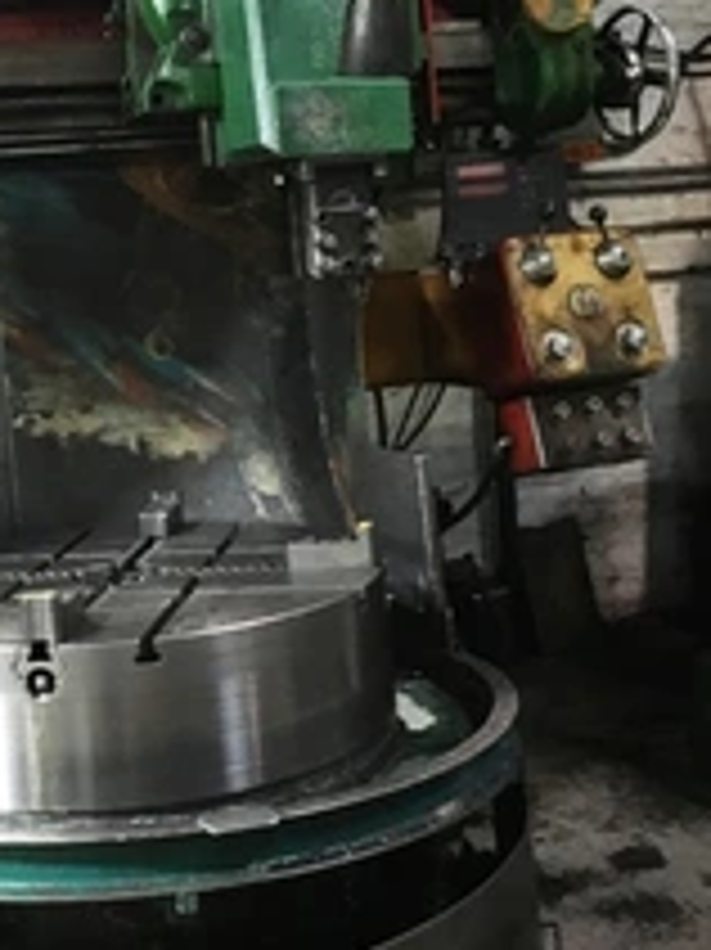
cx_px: 162
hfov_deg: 26.1
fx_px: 1508
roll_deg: +3.6
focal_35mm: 55
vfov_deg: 34.4
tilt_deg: -0.7
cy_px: 270
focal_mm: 4.15
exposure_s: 1/15
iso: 250
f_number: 2.2
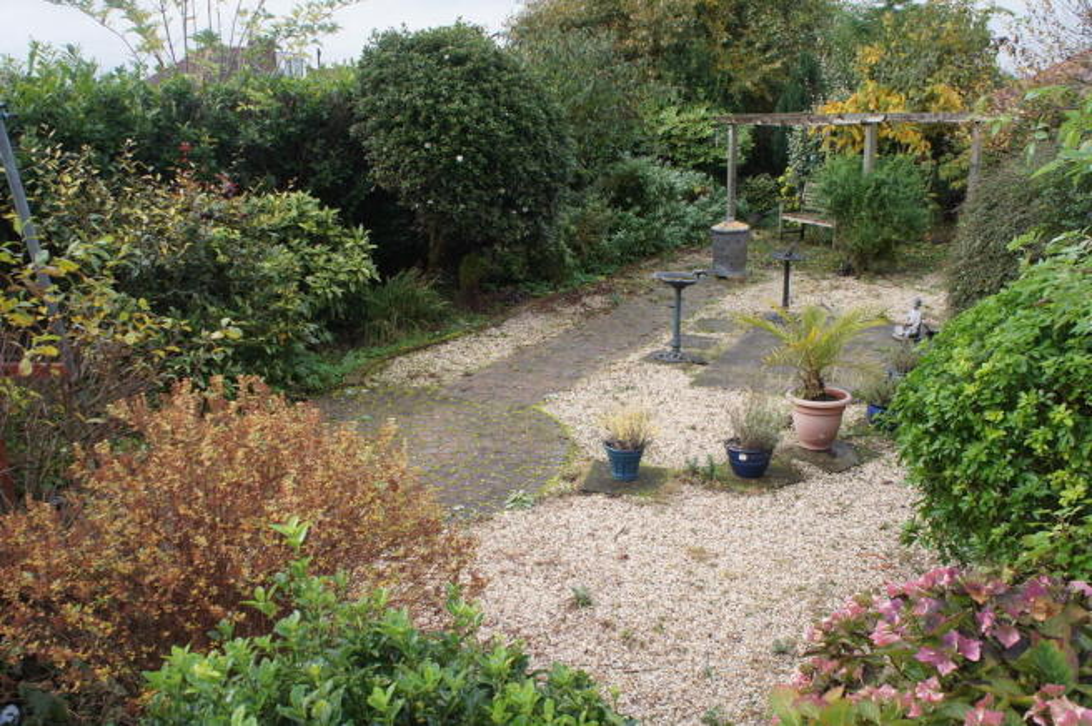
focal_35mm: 27
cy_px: 363
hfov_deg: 67.4
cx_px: 546
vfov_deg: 47.8
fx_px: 818
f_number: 7.1
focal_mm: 18
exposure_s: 1/100
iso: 200
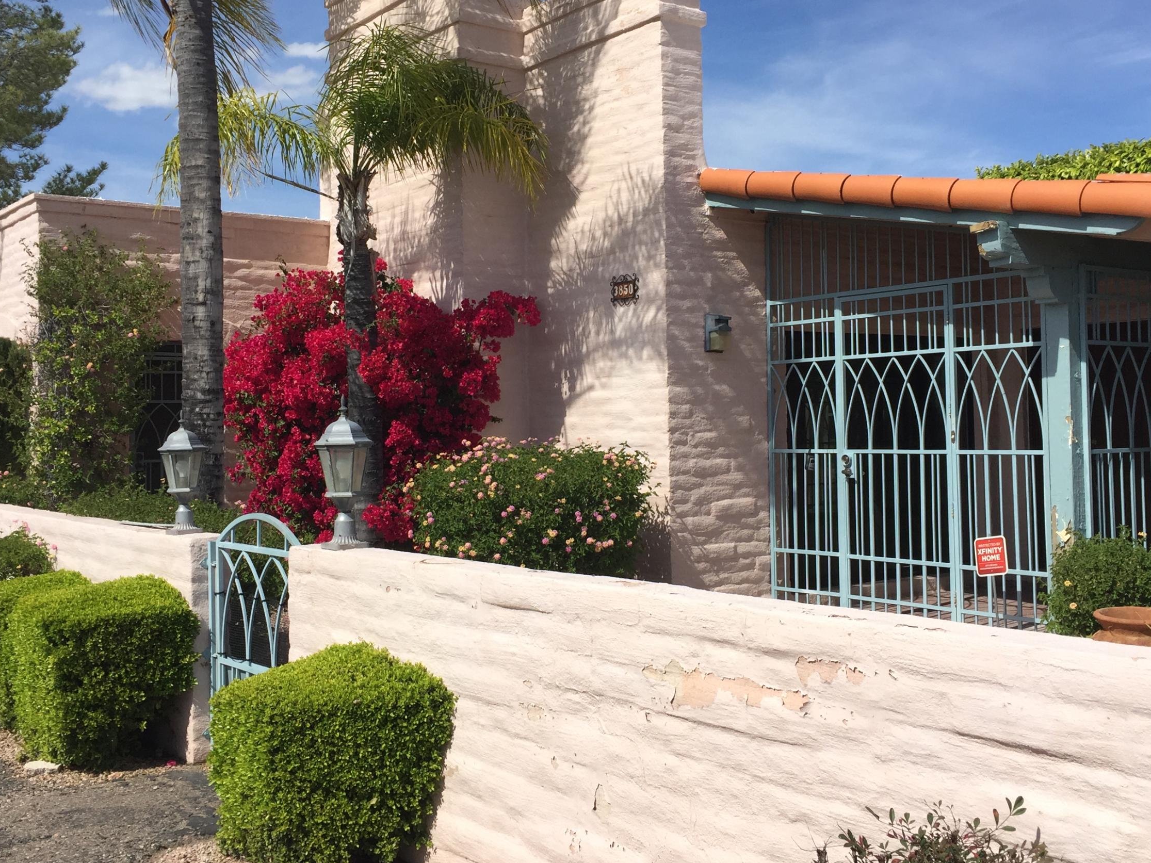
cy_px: 399
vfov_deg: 36.8
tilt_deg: +2.6
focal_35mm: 39
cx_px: 570
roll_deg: +0.2
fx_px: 1297
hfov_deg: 47.9
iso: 32
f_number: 2.2
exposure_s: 1/2326
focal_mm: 4.15
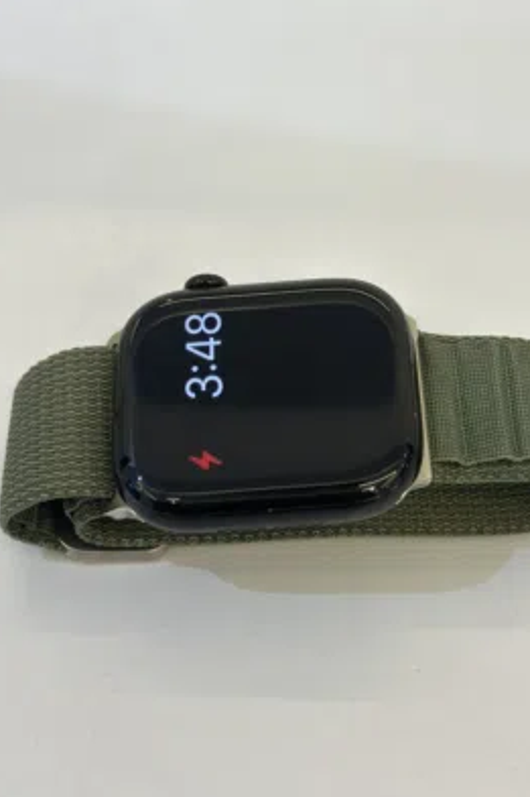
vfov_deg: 38.9
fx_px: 1127
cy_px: 396
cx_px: 294
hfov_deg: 26.4
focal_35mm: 51
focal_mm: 6.86
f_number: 1.78
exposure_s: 1/100
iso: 100
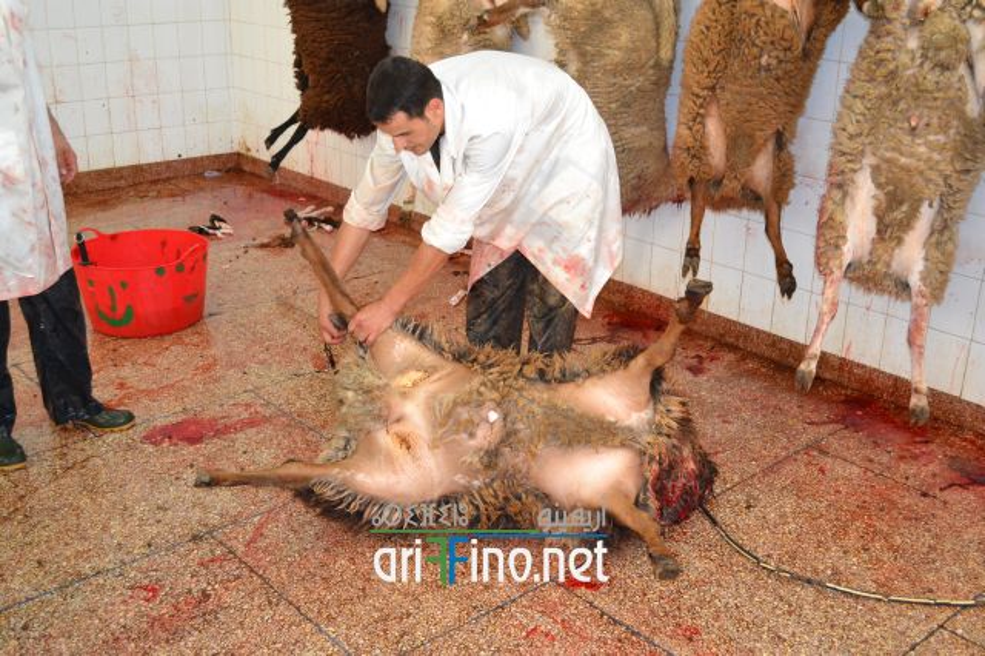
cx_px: 492
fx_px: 1066
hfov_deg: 49.6
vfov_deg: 34.2
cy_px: 328
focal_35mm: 39
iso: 1600
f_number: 4.2
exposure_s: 1/60
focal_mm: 26
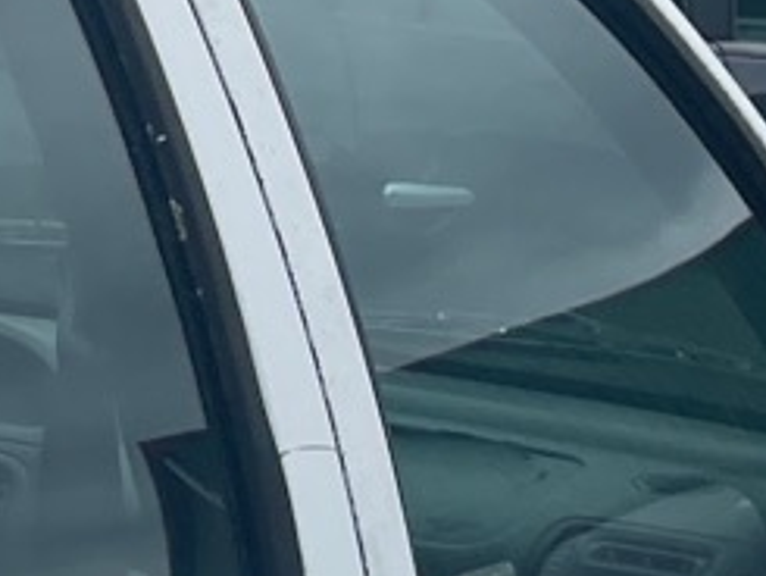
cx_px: -1313
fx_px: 4229
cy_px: 1177
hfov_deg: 8.9
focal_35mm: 191
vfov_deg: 7.5
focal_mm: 4.2
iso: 32
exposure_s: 1/1575
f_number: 1.6
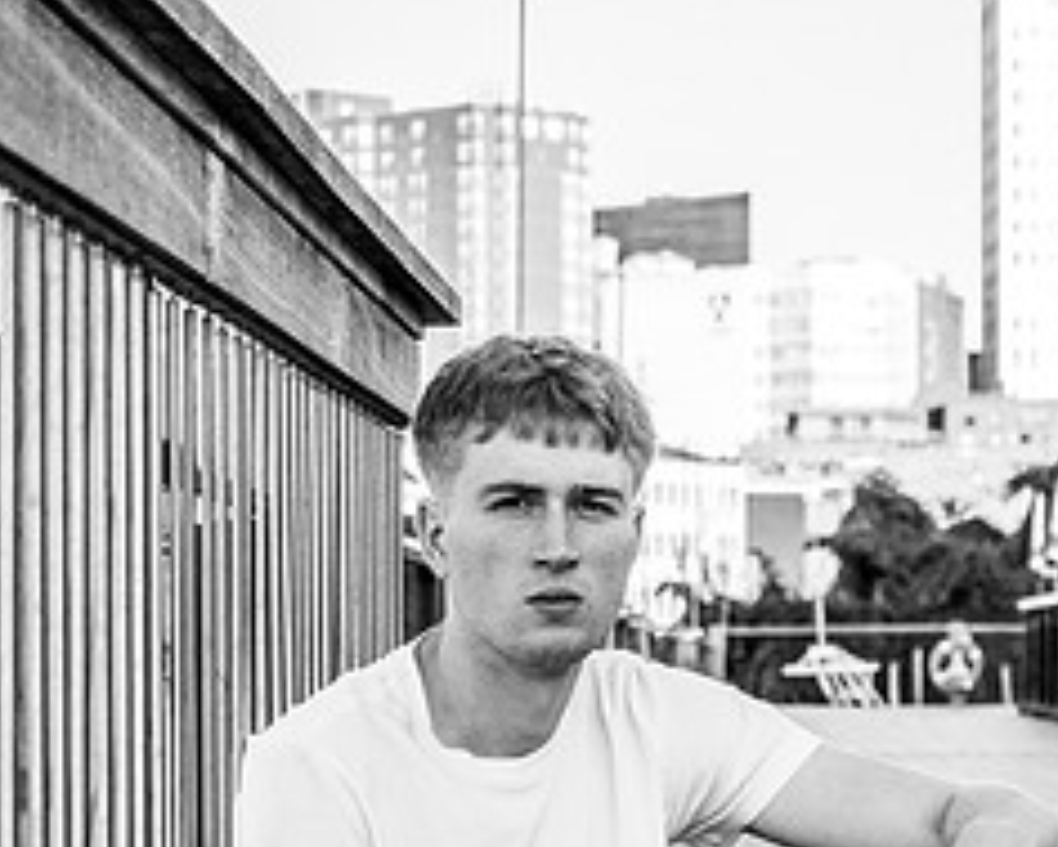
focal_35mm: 140
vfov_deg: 10.9
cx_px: 761
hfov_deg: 13.7
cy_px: 884
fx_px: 4386
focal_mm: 26
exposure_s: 1/2000
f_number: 2.8
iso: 800
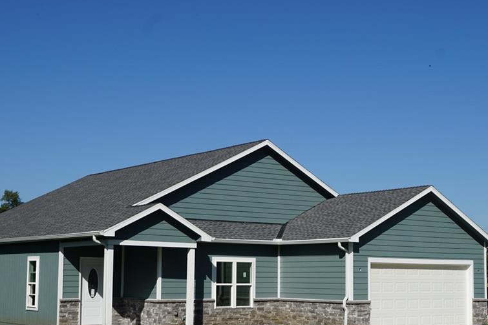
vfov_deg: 23.7
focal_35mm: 57
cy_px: 203
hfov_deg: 35.0
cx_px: 279
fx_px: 772
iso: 100
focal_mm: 28
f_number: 10
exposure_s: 1/320
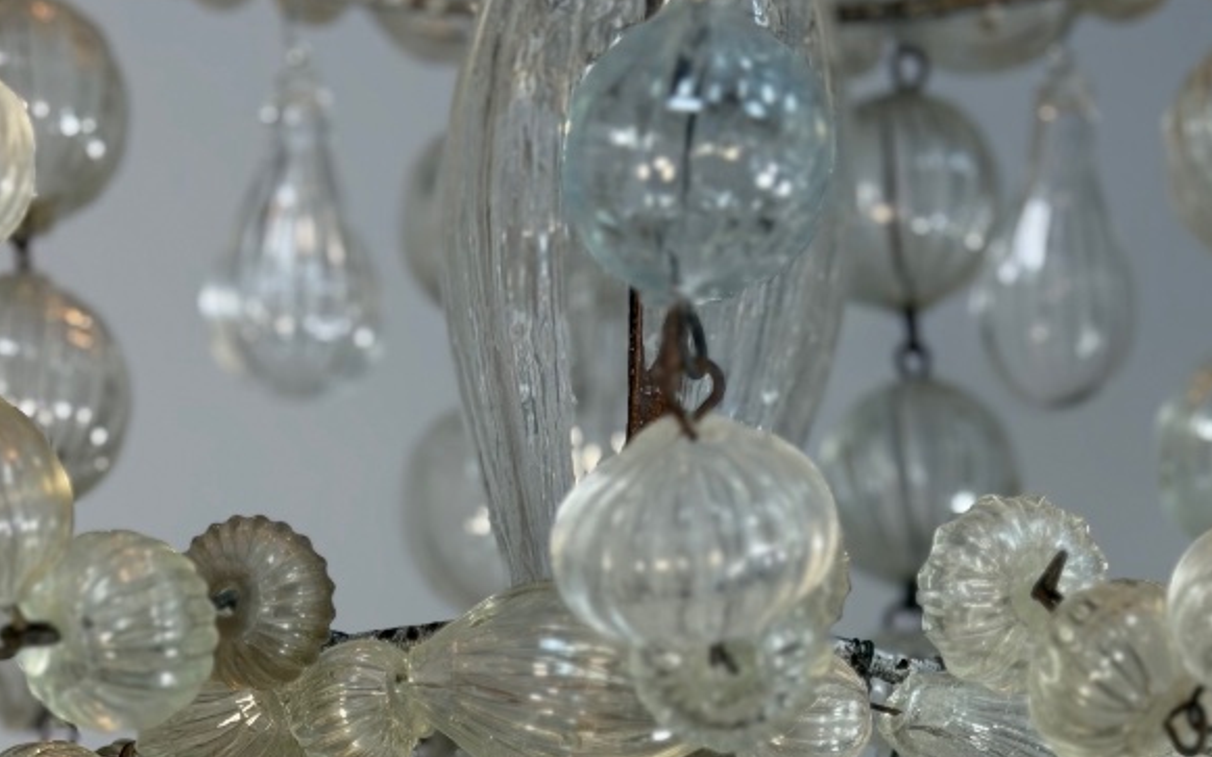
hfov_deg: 19.8
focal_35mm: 105
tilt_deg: +2.5
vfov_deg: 11.7
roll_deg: +0.1
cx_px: 649
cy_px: 1241
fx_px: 3468
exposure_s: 1/100
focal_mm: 6.76
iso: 80
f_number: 1.78
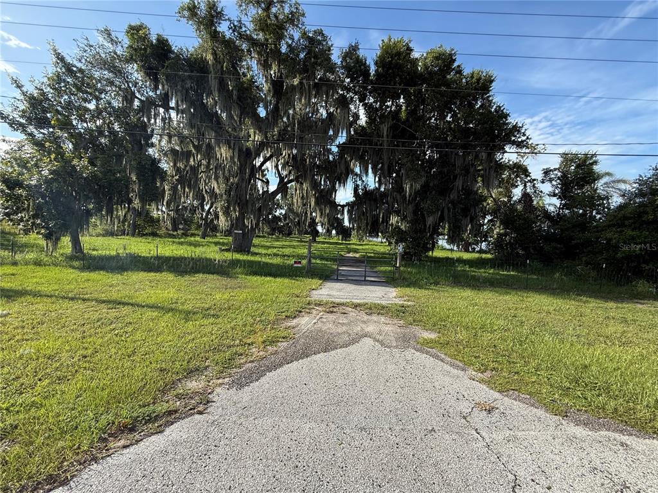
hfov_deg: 102.1
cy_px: 246
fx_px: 266
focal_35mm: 14
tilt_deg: -3.3
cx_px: 329
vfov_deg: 85.7
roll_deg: -2.4
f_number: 2.2
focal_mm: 2.22
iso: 50
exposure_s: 1/779
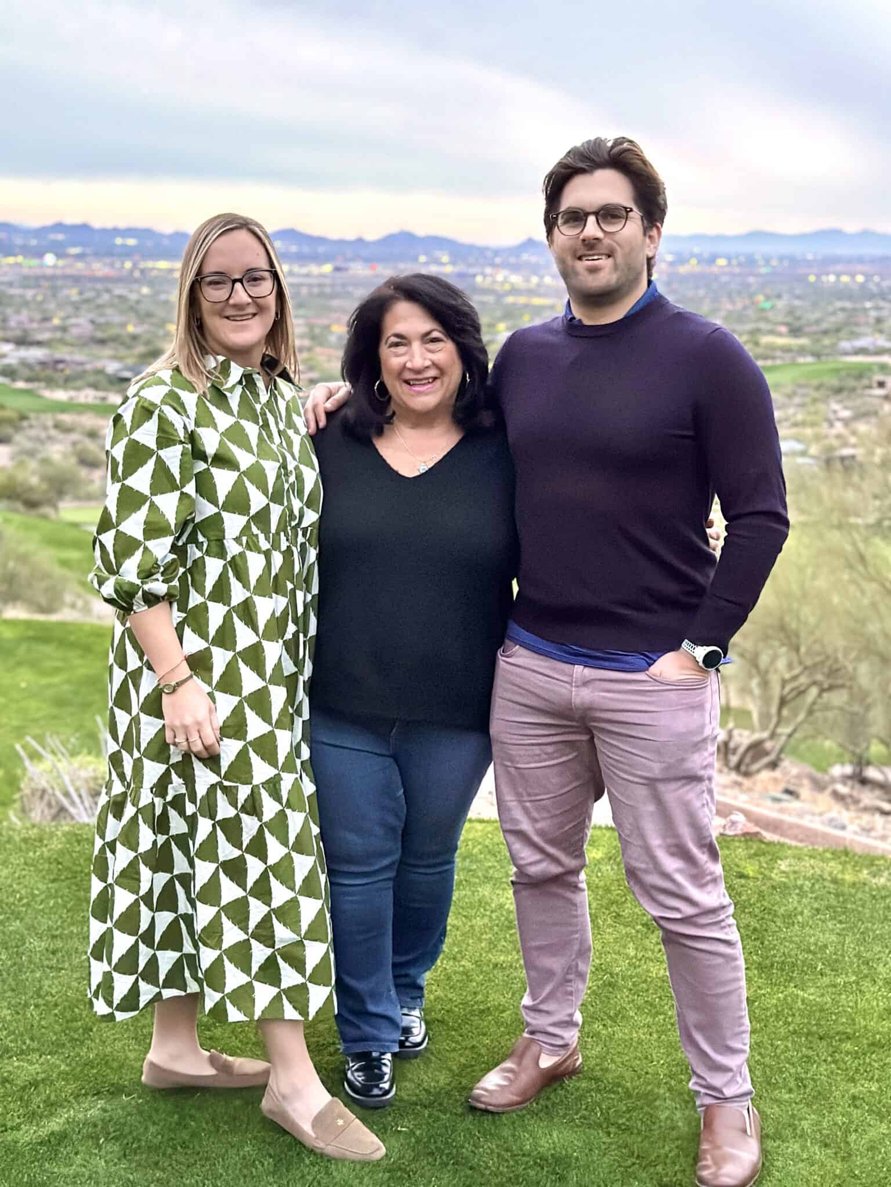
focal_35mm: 48
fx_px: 1647
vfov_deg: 39.7
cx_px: 446
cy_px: 594
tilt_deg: -12.4
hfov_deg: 30.3
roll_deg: -2.4
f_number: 1.78
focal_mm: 6.86
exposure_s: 1/28
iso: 1000
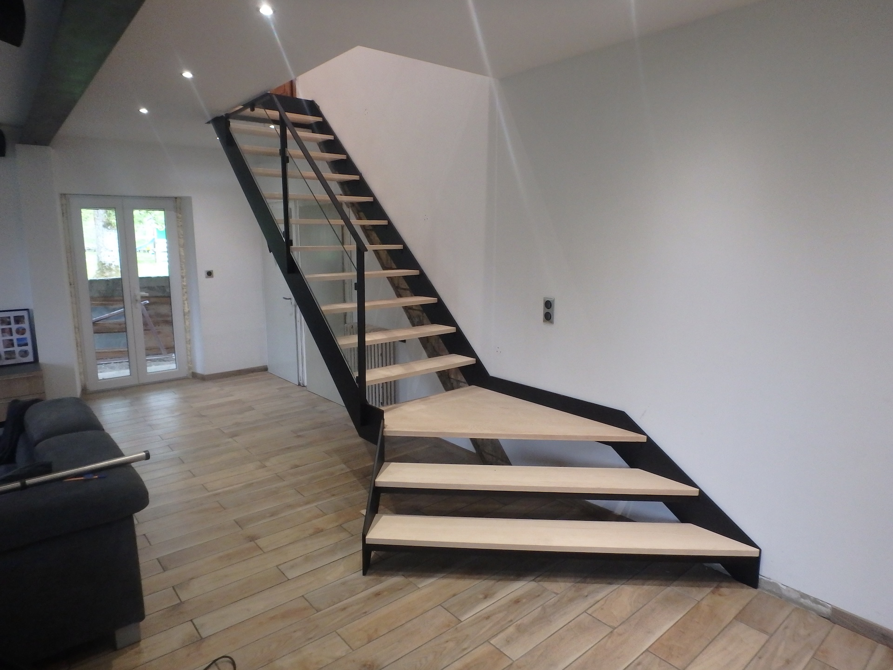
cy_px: 335
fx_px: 542
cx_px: 446
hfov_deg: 79.0
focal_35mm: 21
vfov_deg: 63.4
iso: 500
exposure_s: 1/30
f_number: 3.5
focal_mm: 3.7
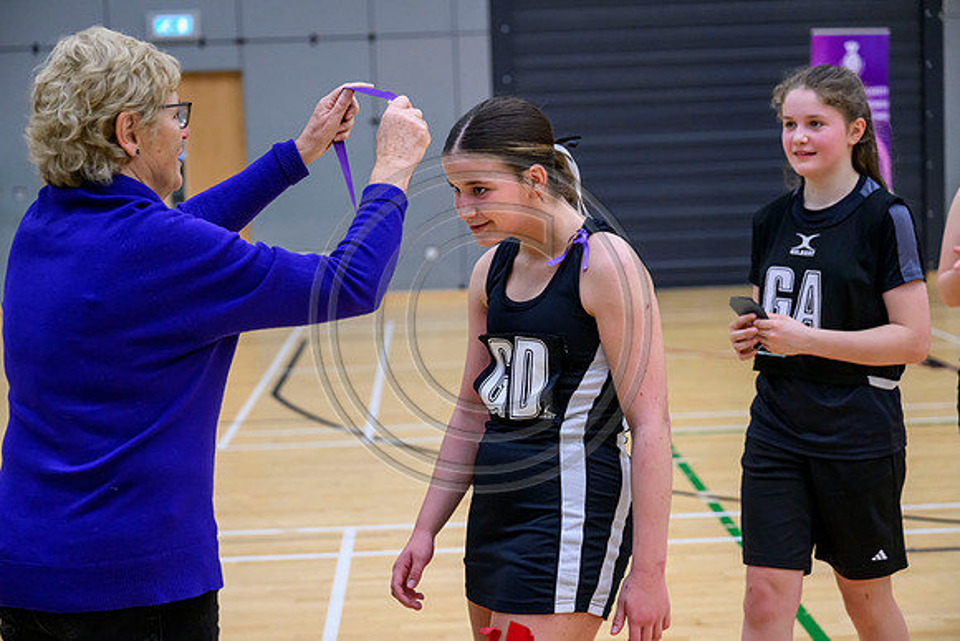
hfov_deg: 29.6
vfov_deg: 20.0
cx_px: 480
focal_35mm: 68
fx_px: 1814
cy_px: 320
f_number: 3.5
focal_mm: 68
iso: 5000
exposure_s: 1/640
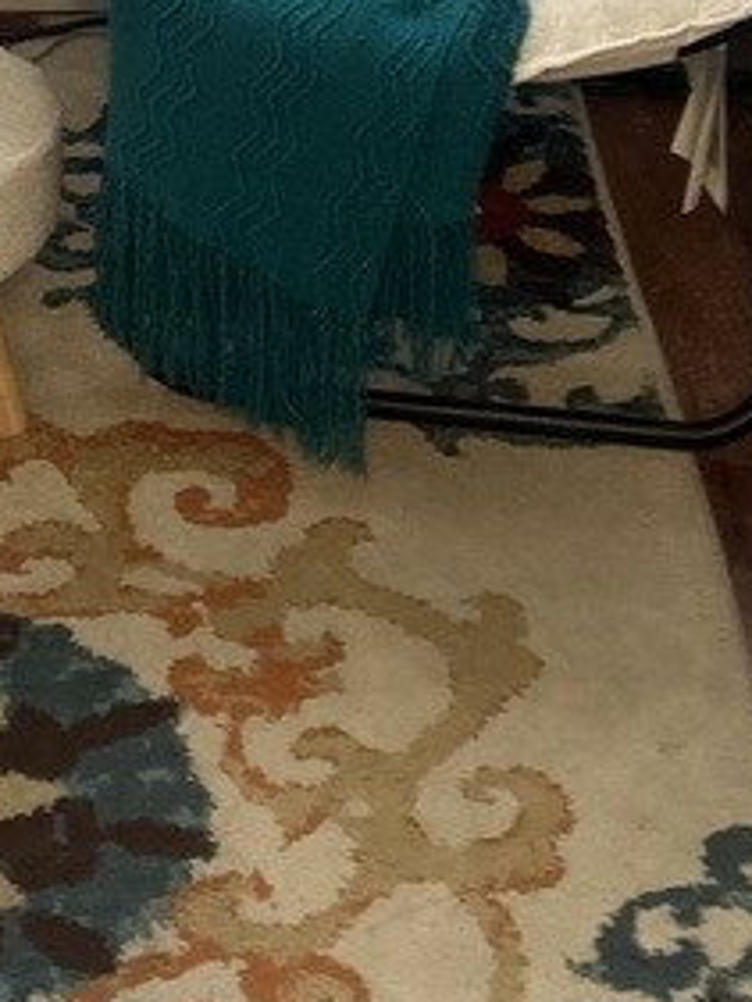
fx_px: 2894
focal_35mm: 100
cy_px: -364
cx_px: -39
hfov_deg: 14.5
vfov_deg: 18.1
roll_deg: +1.9
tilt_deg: -18.3
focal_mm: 5.7
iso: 160
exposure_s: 1/60
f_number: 1.5
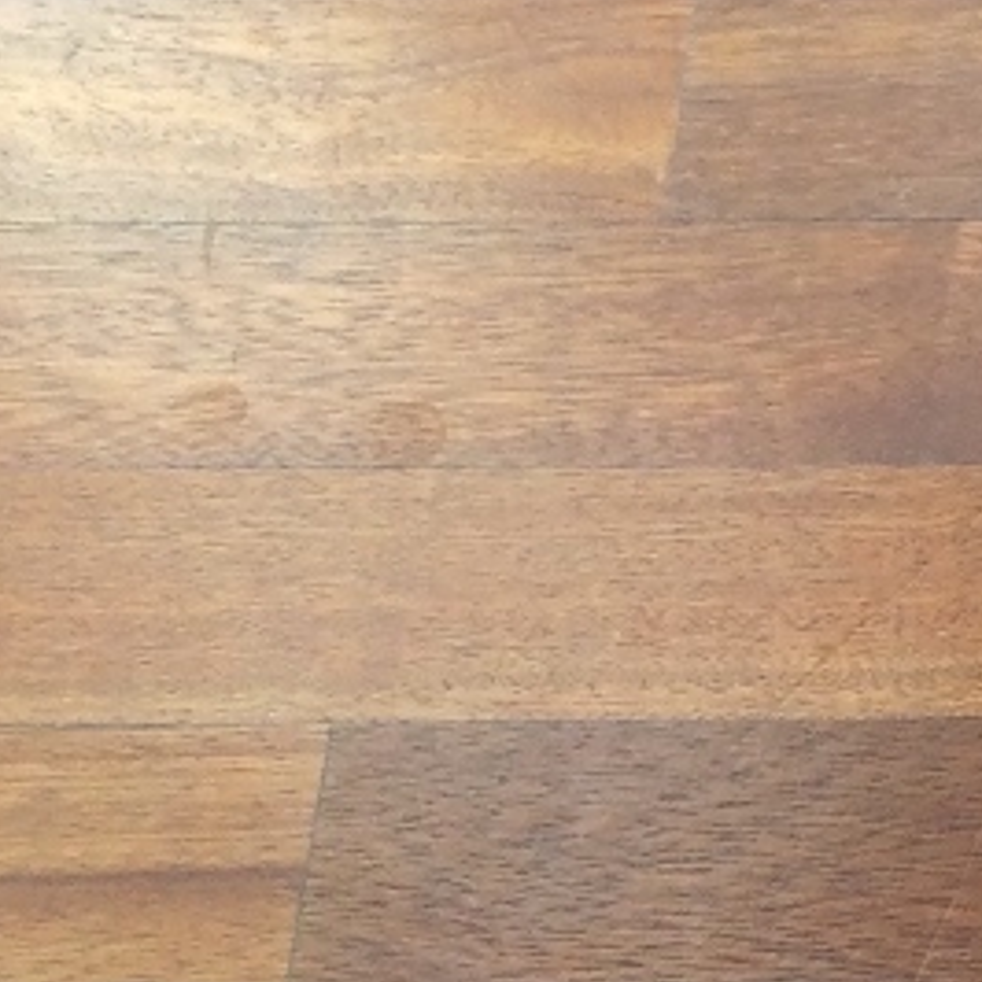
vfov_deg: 11.1
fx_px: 5039
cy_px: 554
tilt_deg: -65.6
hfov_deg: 10.0
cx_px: 2189
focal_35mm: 157
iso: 64
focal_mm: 4.15
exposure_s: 1/120
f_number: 2.2
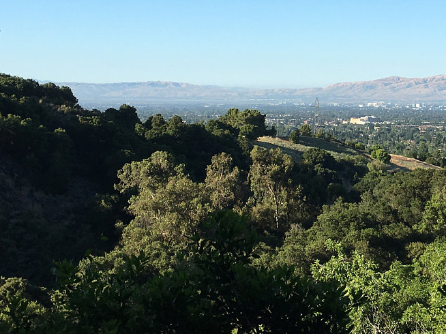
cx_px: 396
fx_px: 914
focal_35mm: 71
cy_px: 119
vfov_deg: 20.7
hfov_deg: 26.5
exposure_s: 1/986
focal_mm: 4.15
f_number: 2.2
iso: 25
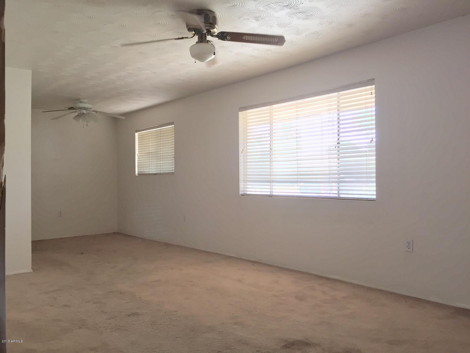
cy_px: 176
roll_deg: +0.5
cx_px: 235
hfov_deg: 61.7
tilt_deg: +0.5
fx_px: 394
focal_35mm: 29
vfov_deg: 48.2
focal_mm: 4.15
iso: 40
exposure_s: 1/60
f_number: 2.2
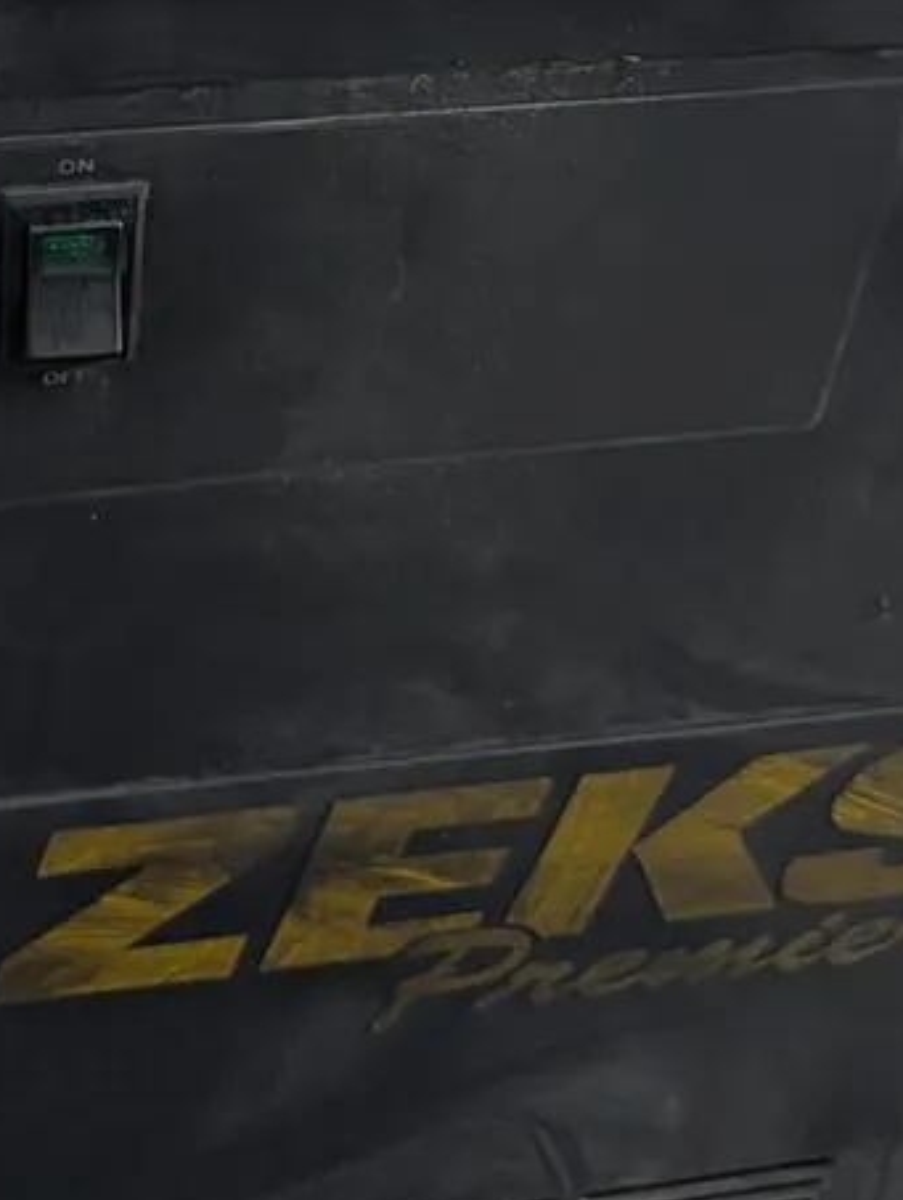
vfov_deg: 25.0
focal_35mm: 76
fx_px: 2637
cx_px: 334
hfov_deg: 19.4
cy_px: 151
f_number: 1.68
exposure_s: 1/279
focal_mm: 6.9
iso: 300
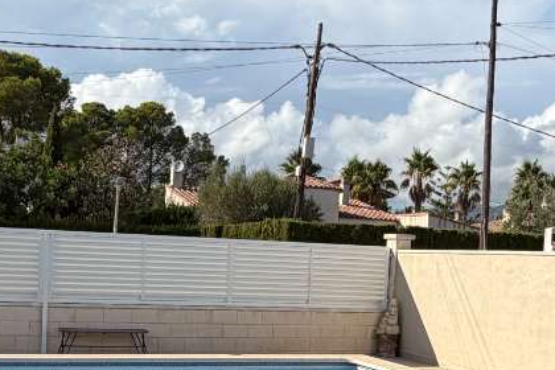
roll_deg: -3.4
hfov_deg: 38.0
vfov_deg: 25.6
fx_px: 802
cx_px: 213
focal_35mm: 52
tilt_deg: -2.8
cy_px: 294
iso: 20
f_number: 2.2
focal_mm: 2.22
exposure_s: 1/1105
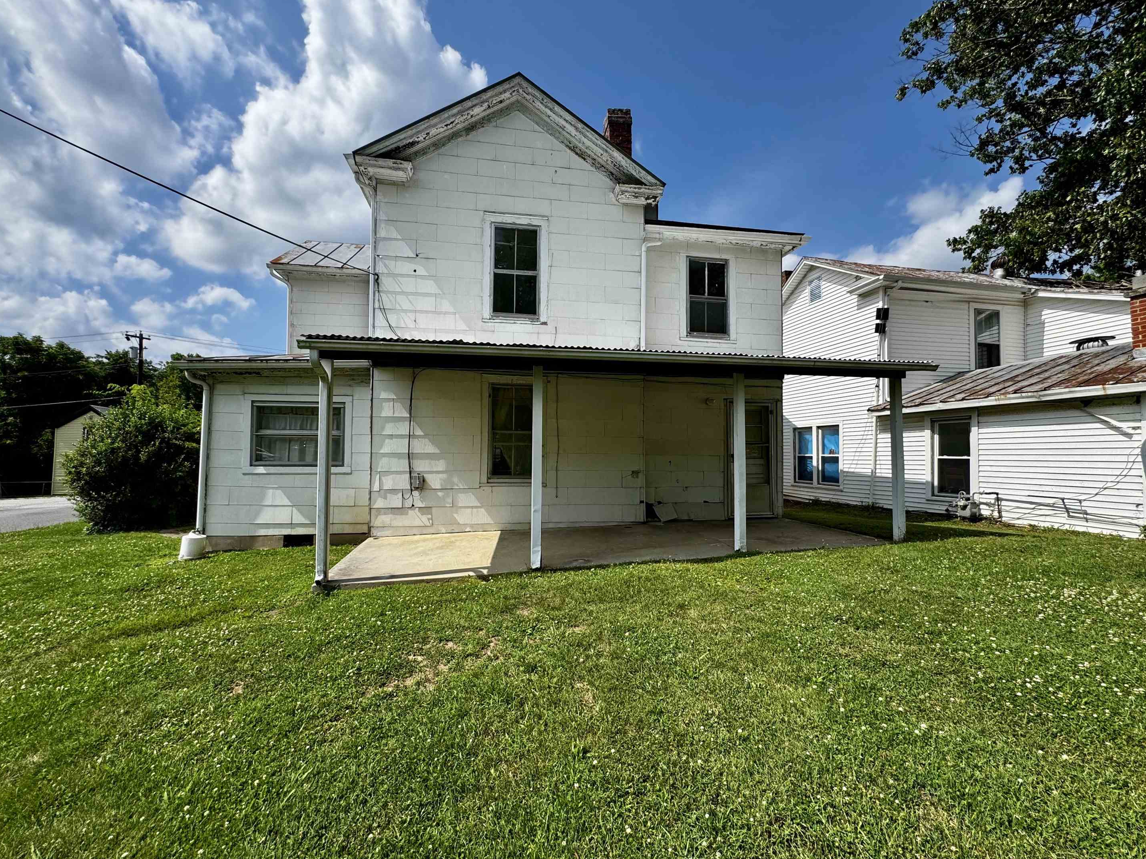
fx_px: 497
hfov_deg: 98.2
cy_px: 435
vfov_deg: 81.7
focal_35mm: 15
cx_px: 566
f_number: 2.2
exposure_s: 1/2146
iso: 50
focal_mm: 2.22
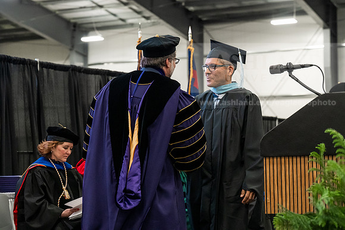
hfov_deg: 23.6
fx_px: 824
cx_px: 172
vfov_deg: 15.9
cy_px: 115
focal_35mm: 86
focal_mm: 86
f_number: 5
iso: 6400
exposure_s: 1/250
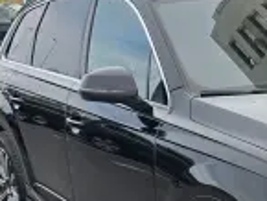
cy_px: 179
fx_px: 440
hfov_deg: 29.4
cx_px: 315
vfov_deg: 25.0
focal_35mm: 57
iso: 12
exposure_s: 1/385
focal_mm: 6.3
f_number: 1.7
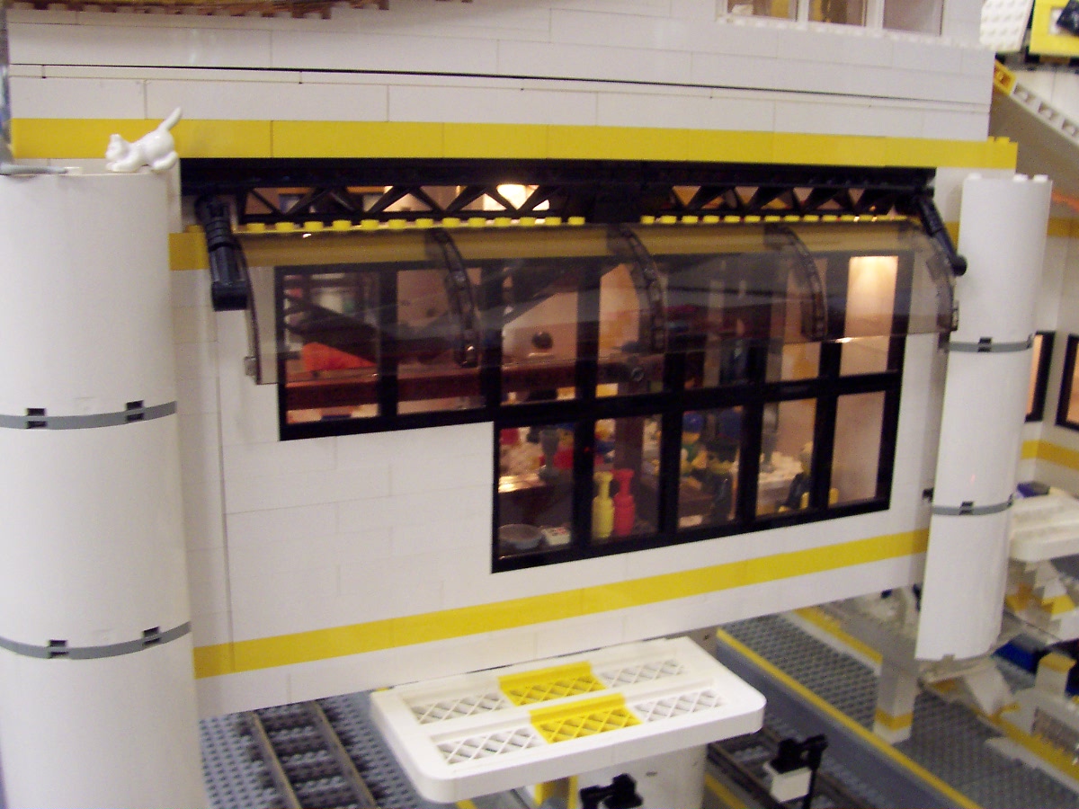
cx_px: 540
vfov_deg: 38.7
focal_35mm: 37
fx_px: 1153
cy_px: 404
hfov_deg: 50.1
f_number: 2.8
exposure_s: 1/15
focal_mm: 5.6
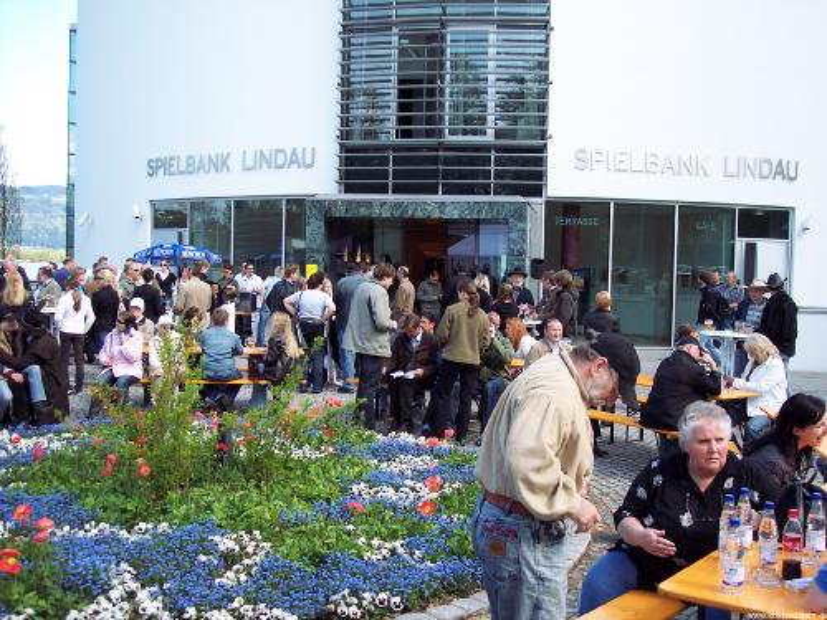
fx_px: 932
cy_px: 310
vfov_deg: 36.8
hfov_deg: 47.9
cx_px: 414
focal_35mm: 39
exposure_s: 1/250
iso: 100
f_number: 3.4
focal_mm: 8
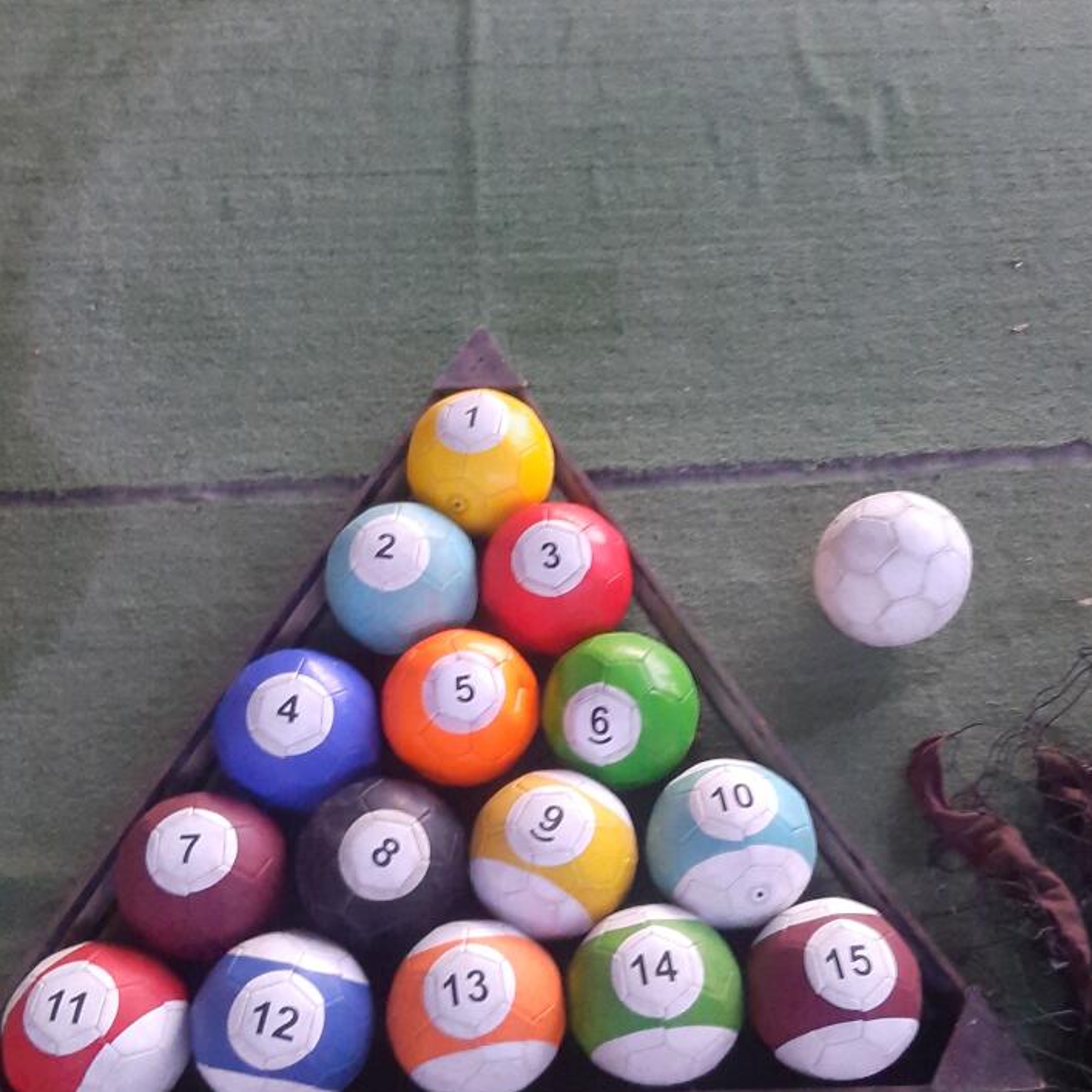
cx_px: 591
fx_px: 1285
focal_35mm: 36
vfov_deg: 45.6
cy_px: 690
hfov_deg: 46.0
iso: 800
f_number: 1.7
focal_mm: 3.93
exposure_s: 1/20
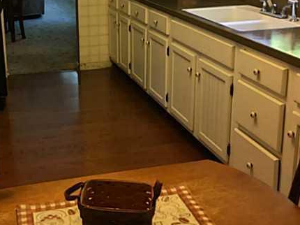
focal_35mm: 54
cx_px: 81
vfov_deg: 26.7
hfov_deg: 34.9
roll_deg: +2.1
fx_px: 468
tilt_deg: -14.2
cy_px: 60
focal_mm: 4.15
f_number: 2.2
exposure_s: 1/30
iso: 100
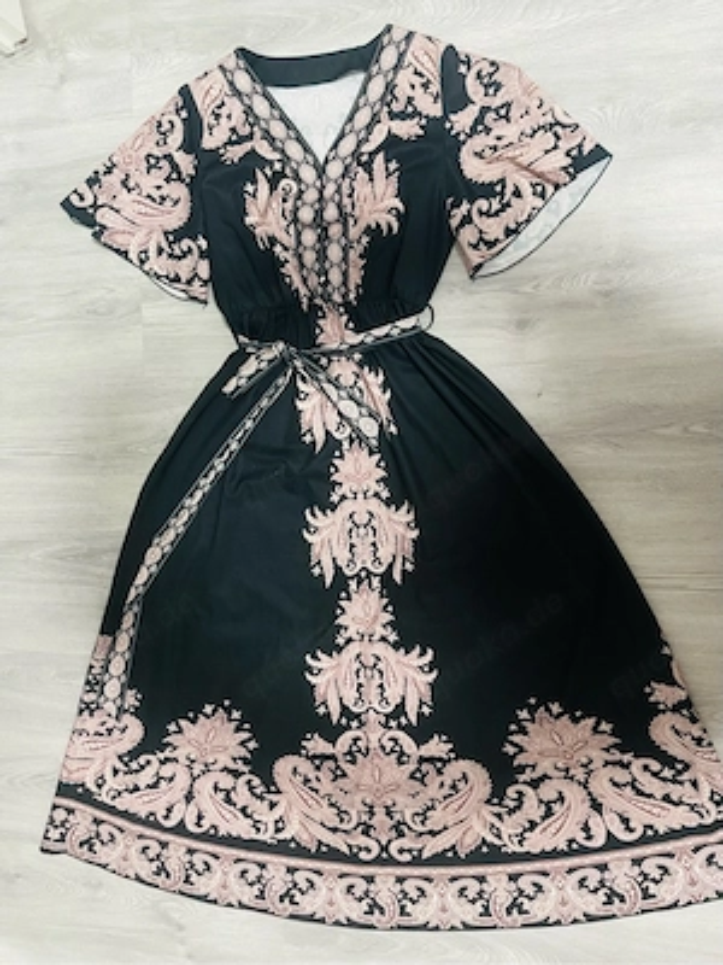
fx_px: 696
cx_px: 362
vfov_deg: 69.4
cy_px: 482
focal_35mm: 25
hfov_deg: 54.9
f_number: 1.6
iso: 640
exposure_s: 1/33
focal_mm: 5.1
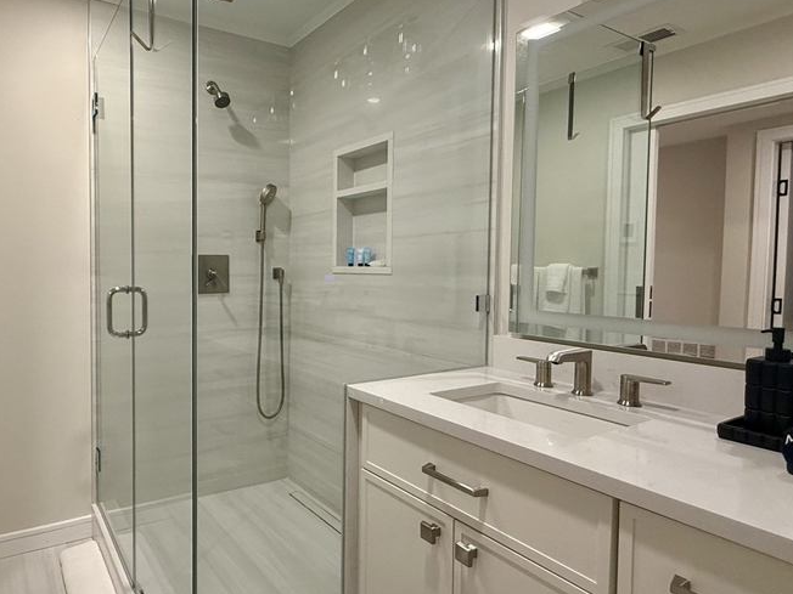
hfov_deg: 74.1
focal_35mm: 22
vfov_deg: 61.1
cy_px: 285
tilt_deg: -1.1
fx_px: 504
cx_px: 266
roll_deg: -0.6
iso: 320
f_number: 2.2
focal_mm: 2.22
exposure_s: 1/120
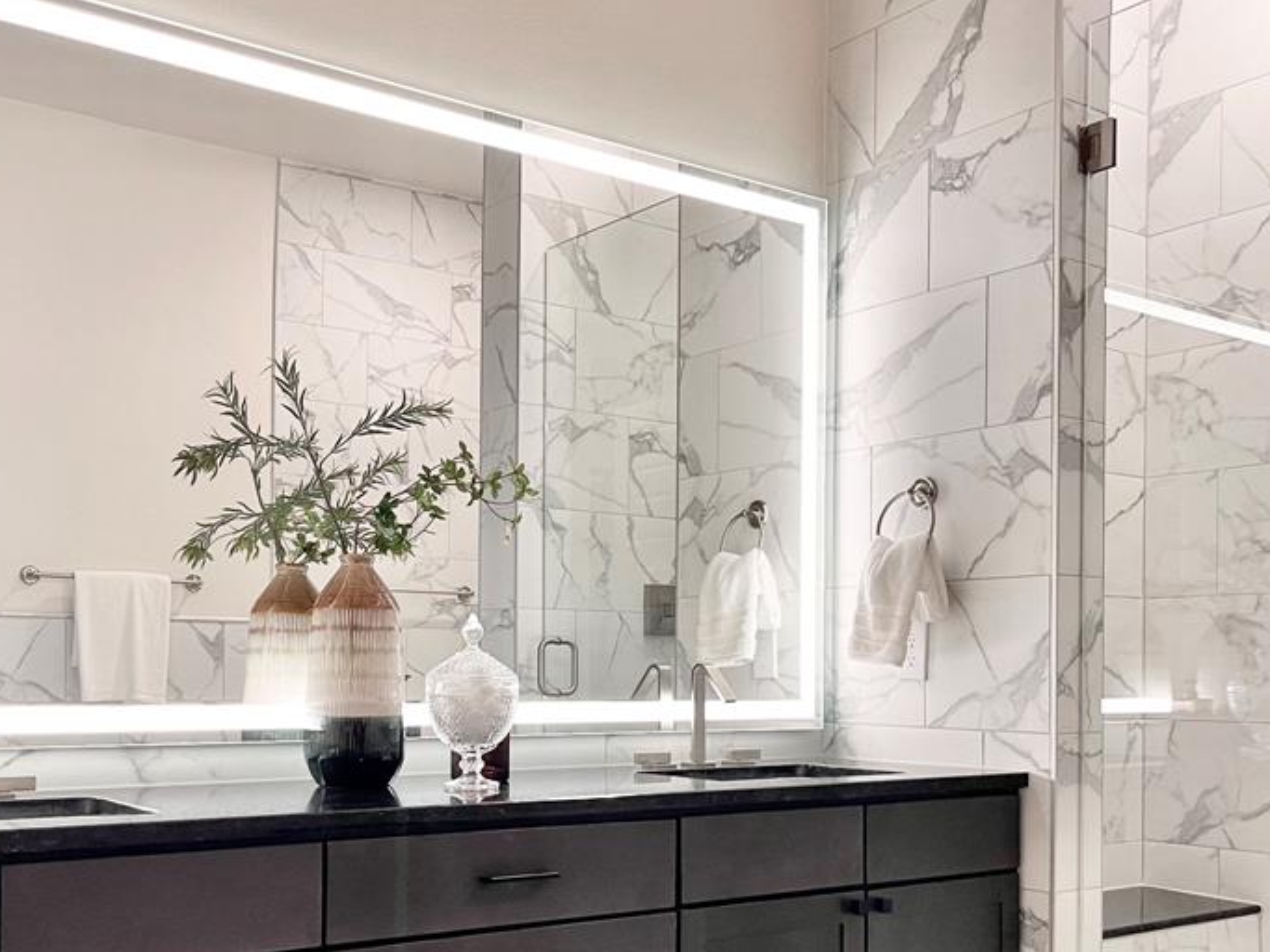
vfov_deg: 36.3
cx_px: 602
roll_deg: -1.2
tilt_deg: -0.1
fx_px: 1431
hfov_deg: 47.9
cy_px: 669
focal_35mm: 39
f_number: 1.6
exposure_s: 1/60
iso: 100
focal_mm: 5.1
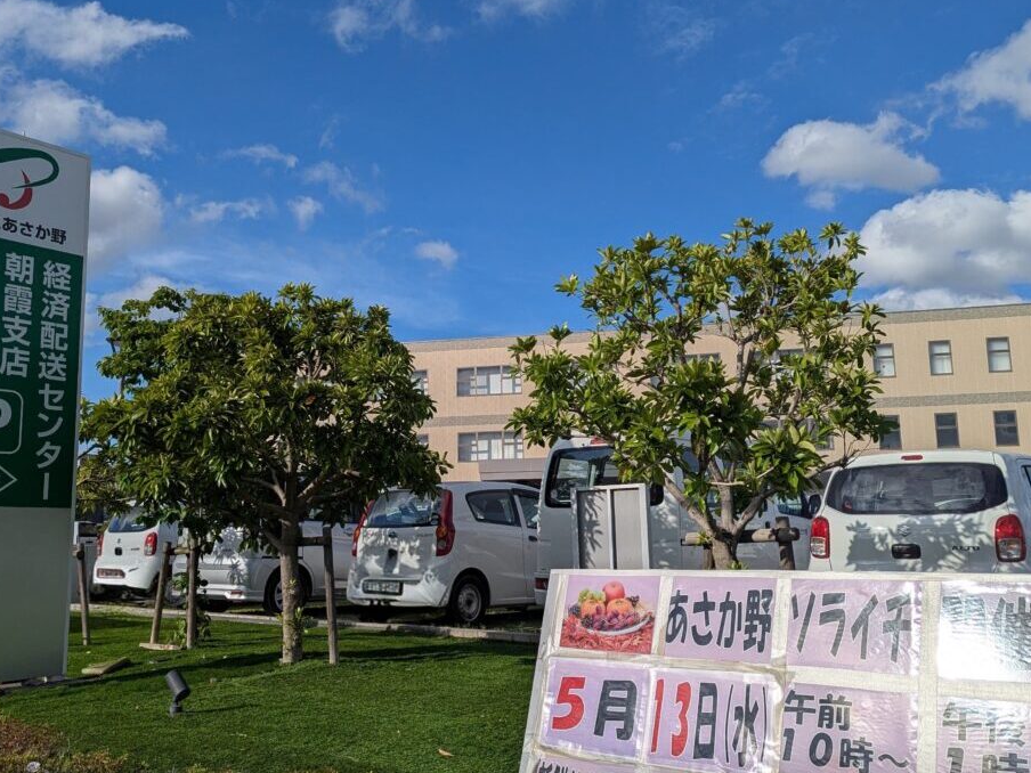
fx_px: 1013
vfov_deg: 41.8
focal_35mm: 34
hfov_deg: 53.8
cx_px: 450
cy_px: 408
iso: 42
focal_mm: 6.81
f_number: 1.85
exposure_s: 1/7519
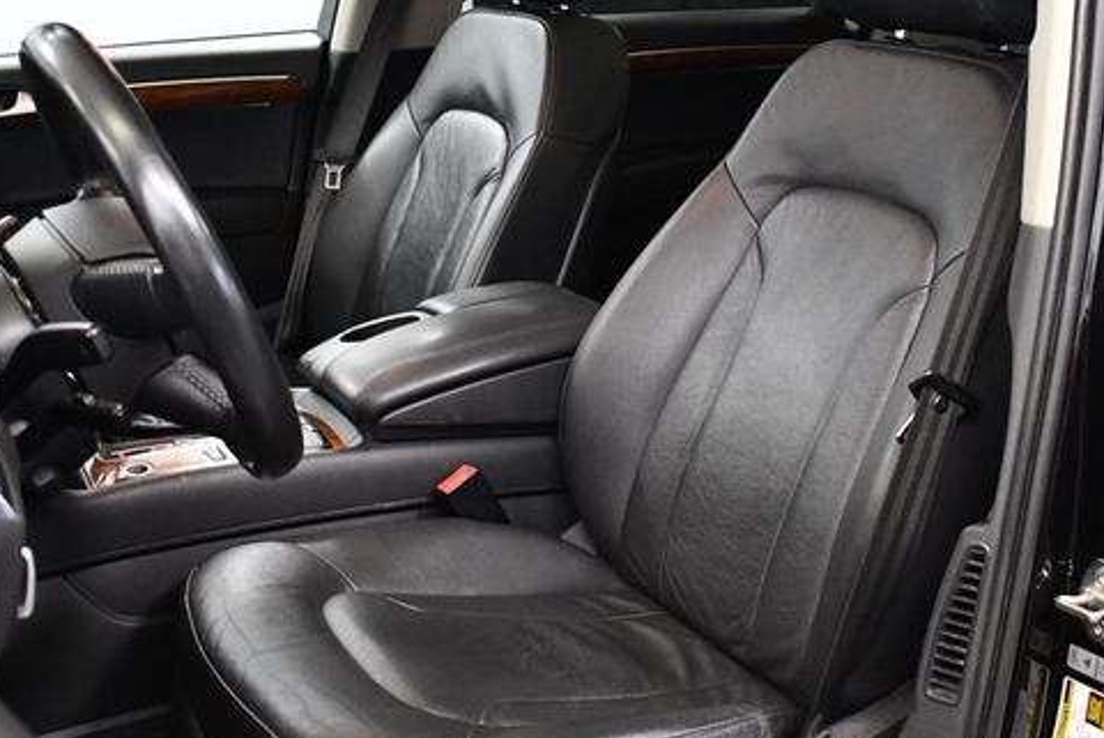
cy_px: 326
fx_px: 1473
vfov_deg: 28.1
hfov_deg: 40.9
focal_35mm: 48
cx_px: 649
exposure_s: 1/80
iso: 3200
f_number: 3.5
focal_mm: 18
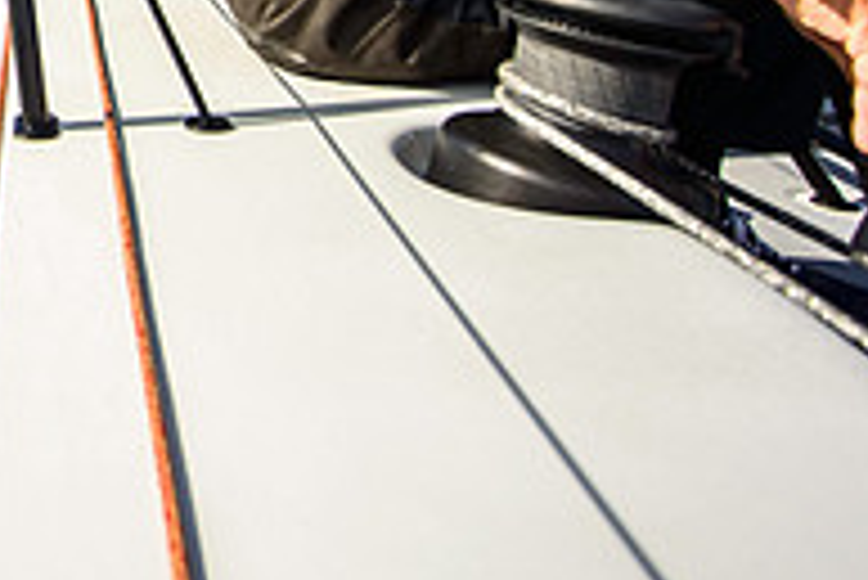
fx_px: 1110
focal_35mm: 46
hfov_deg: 31.5
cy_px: -187
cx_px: -292
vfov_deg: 25.1
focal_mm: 15
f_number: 6.3
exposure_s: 1/2000
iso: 400
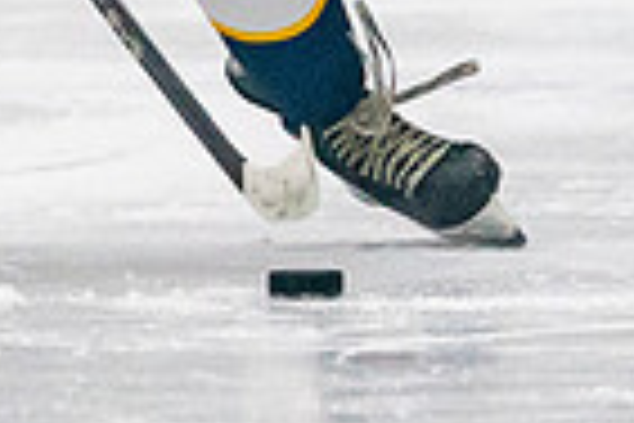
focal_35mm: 1752
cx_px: 133
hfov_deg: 1.2
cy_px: -85
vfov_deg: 0.8
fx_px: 30852
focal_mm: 200
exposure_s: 1/1600
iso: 4000
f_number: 2.8
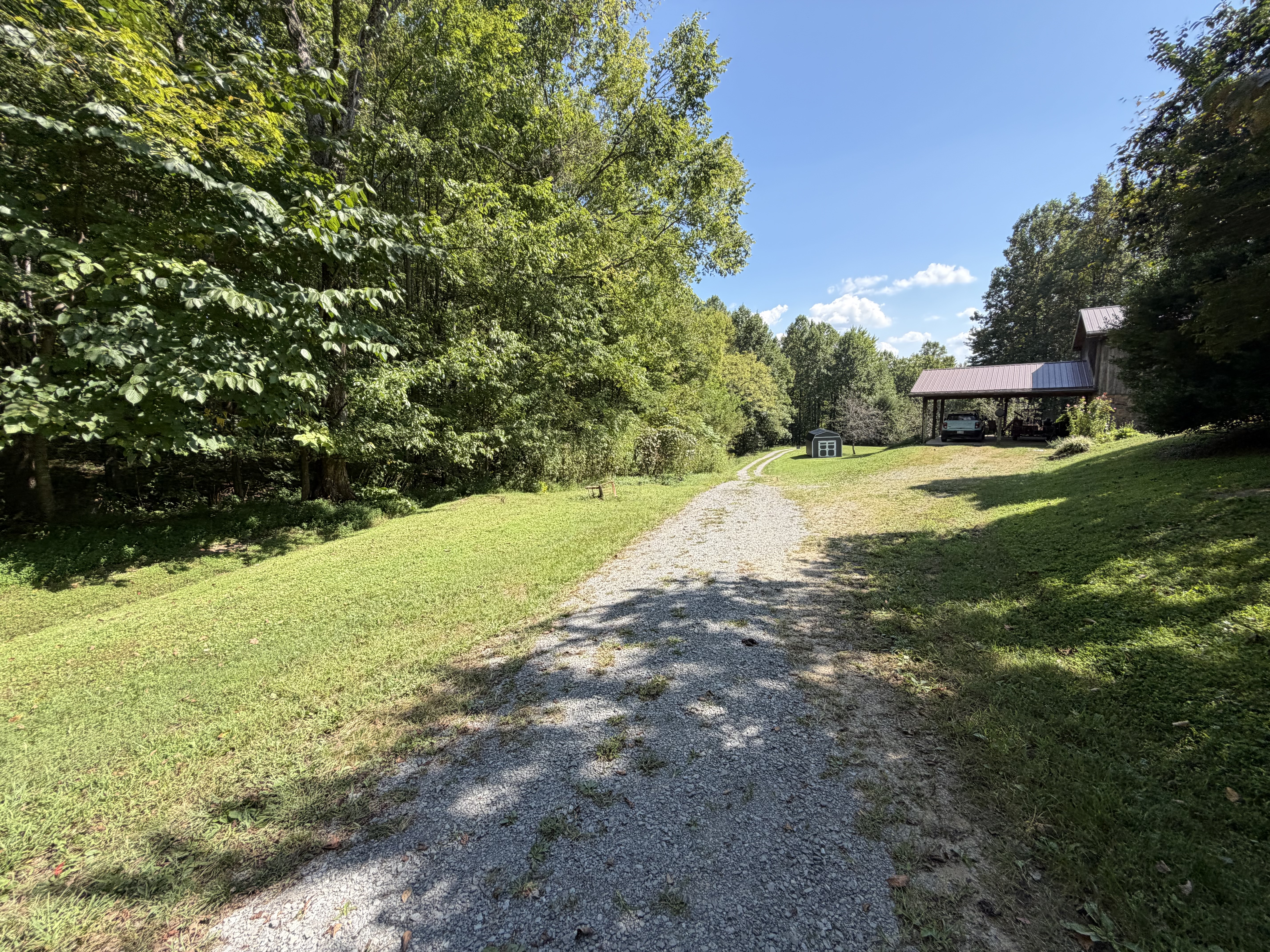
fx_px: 514
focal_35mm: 14
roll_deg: +0.6
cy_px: 476
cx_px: 635
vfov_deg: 85.7
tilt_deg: -8.5
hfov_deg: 102.1
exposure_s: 1/514
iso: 40
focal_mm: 2.22
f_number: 2.2
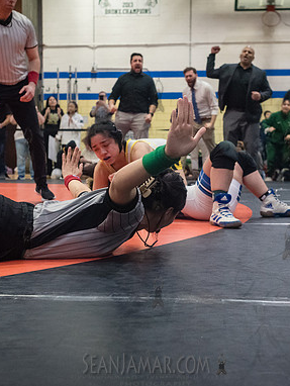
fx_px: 591
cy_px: 192
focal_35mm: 53
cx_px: 158
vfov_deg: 36.1
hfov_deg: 27.5
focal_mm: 35
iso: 8000
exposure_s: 1/400
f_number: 4
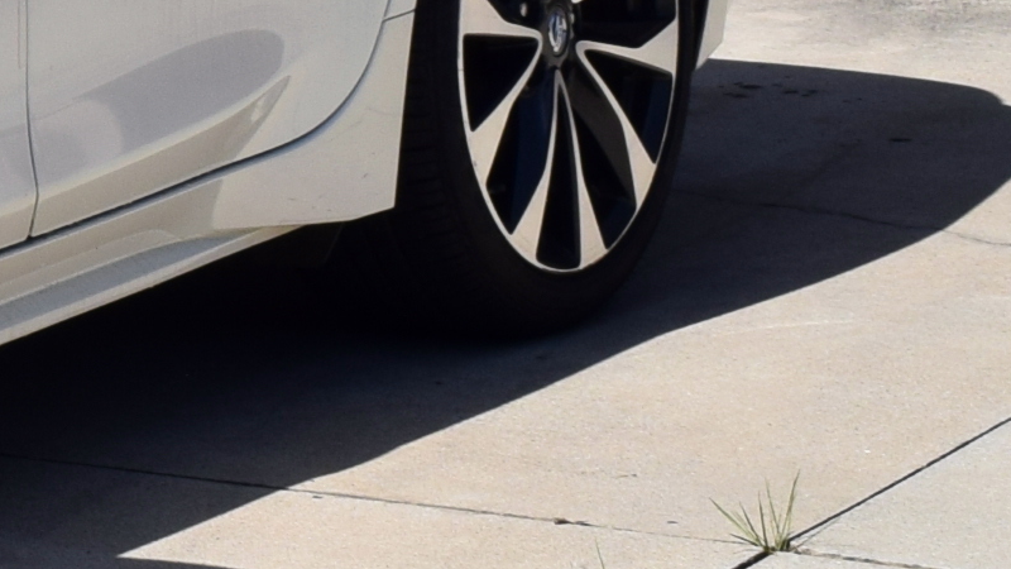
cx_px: -1231
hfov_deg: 9.3
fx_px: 5683
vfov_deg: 5.6
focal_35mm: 212
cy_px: -483
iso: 200
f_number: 11
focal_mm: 24
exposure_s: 1/500
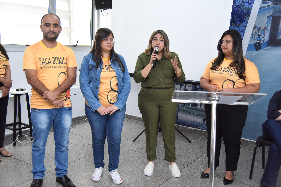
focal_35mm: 38
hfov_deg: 50.7
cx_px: 140
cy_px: 94
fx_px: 297
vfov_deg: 35.1
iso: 4000
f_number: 4
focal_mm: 38
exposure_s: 1/250
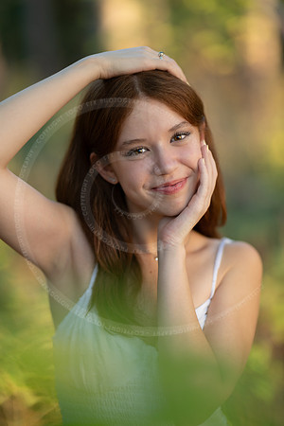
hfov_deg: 16.1
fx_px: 1006
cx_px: 142
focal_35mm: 85
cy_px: 213
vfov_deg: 23.9
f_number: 1.2
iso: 160
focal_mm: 85
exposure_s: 1/320
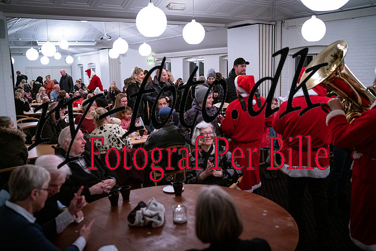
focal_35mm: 35
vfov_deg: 37.9
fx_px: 366
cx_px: 188
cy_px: 126
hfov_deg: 54.4
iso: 5000
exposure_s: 1/640
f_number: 2.2
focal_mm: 35
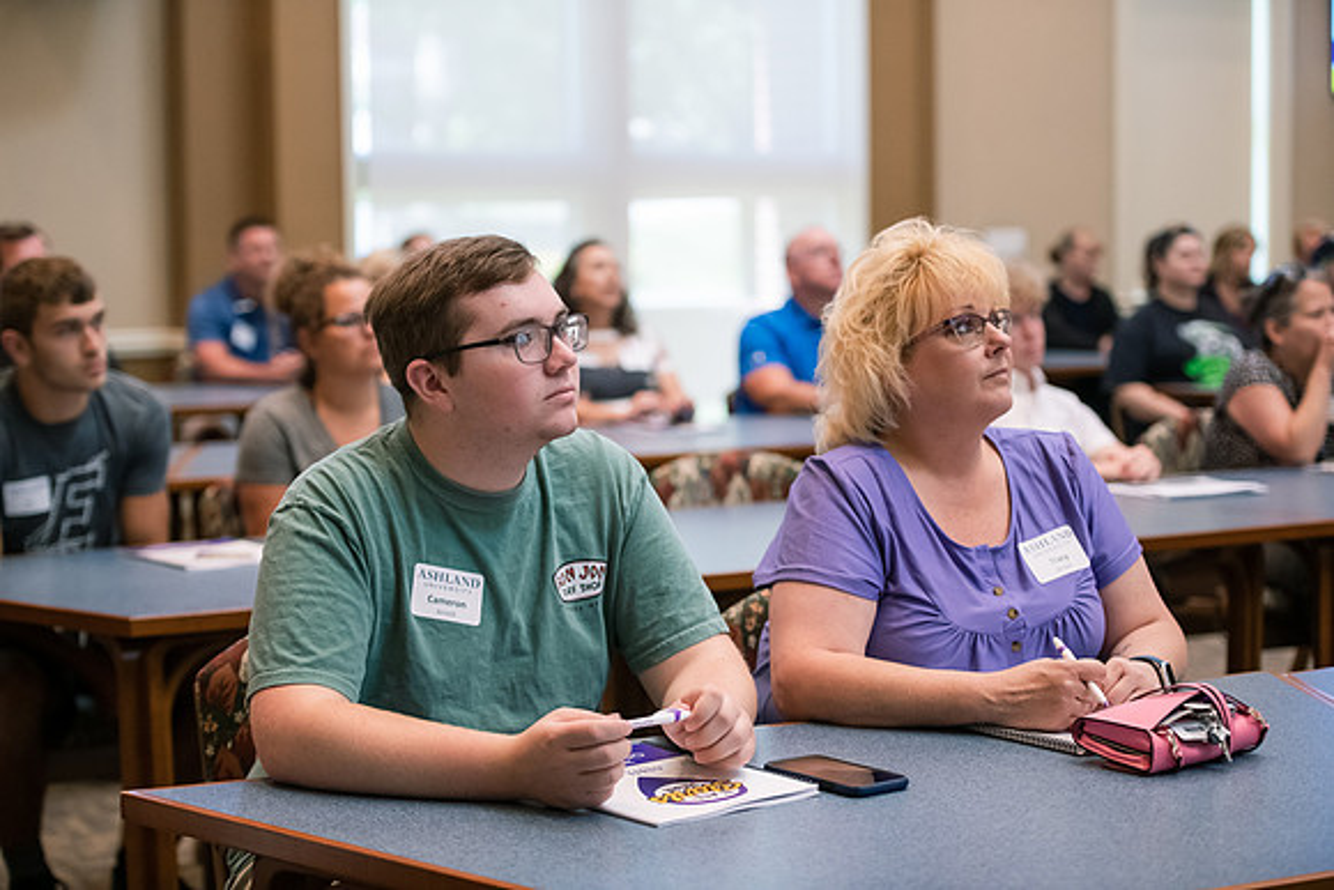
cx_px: 667
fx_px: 2594
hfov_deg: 28.8
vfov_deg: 19.5
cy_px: 445
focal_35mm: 70
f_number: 2.8
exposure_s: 1/160
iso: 2000
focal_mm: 70
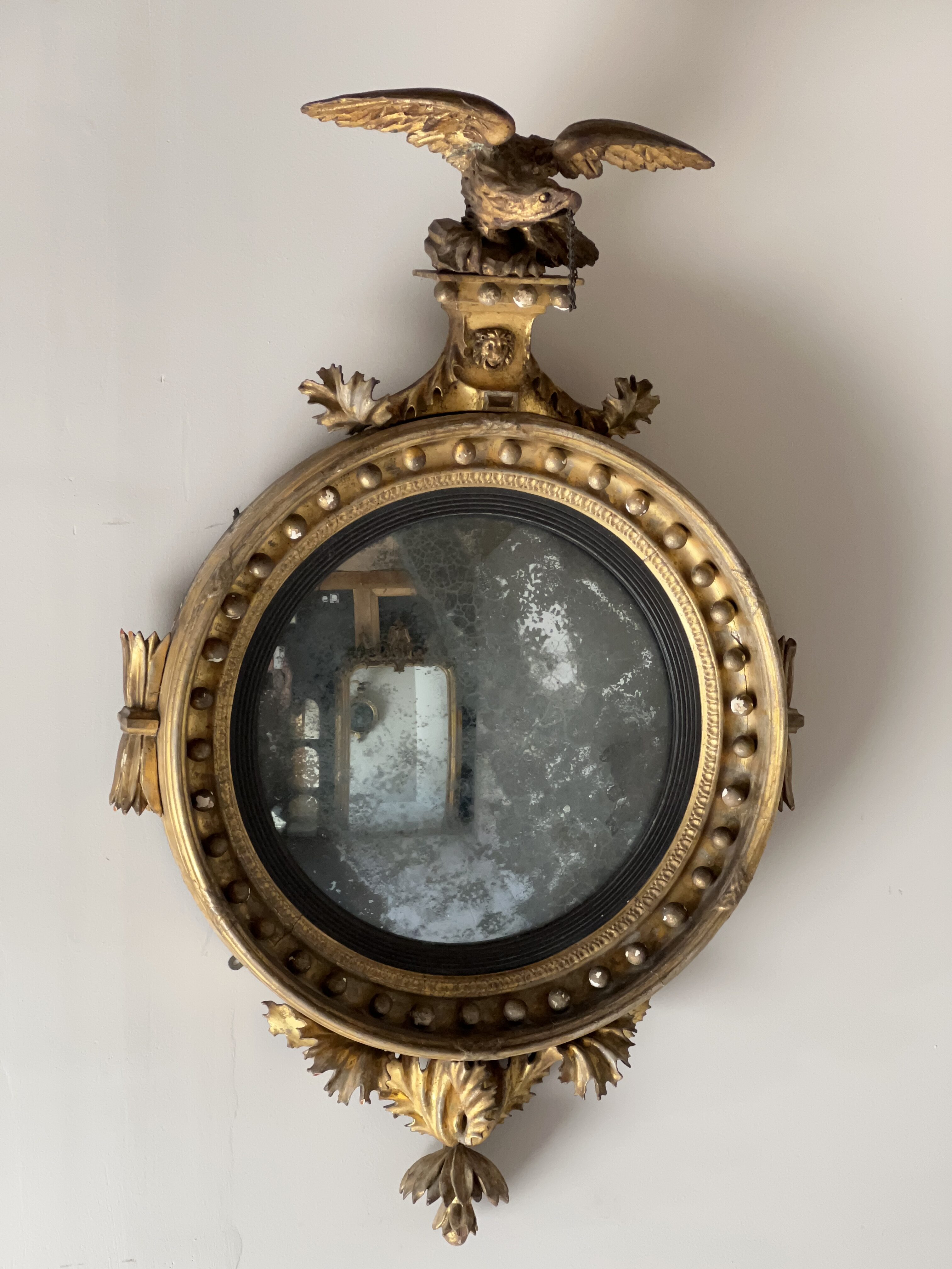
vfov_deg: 25.3
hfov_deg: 19.1
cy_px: 634
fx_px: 2824
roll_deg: +0.4
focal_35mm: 77
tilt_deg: -3.1
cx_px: 476
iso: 200
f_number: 2.8
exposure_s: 1/99
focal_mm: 9
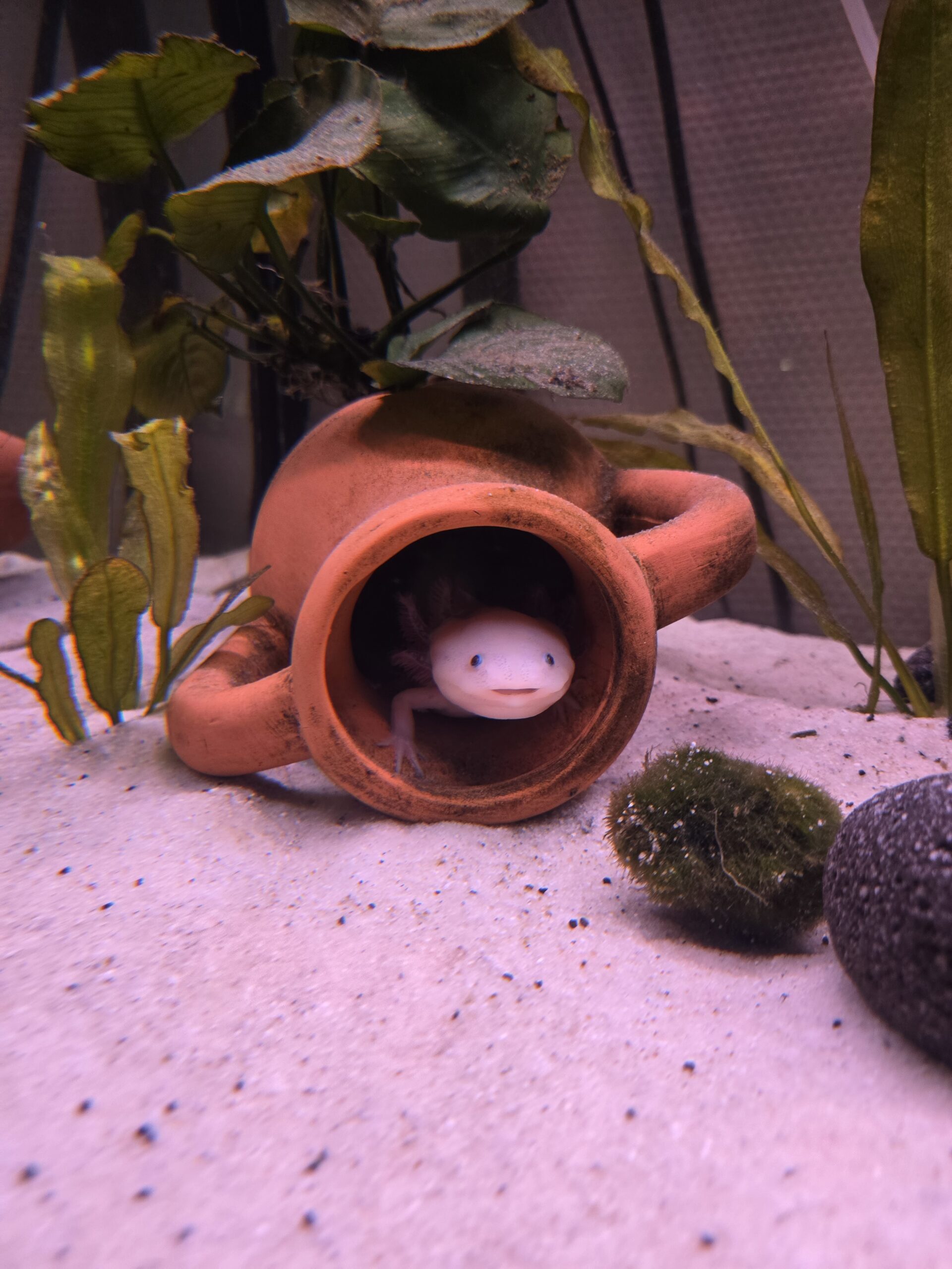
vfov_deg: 73.9
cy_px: 634
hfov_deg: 58.9
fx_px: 843
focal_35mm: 23
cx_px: 476
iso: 200
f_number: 1.8
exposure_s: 1/52.3
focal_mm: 5.4
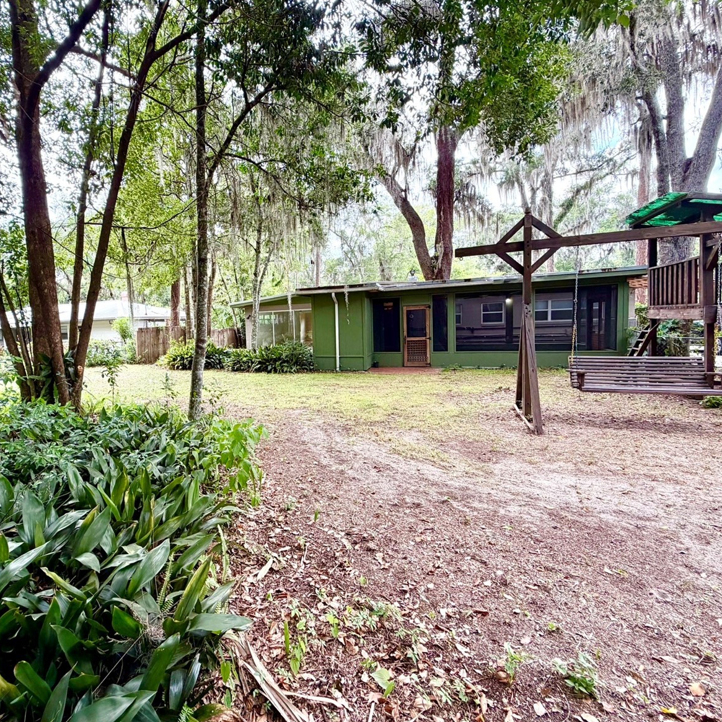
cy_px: 351
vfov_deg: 83.9
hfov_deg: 82.5
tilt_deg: -4.5
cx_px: 274
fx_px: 401
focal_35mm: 17
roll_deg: +2.0
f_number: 2.2
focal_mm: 2.22
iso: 80
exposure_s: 1/121
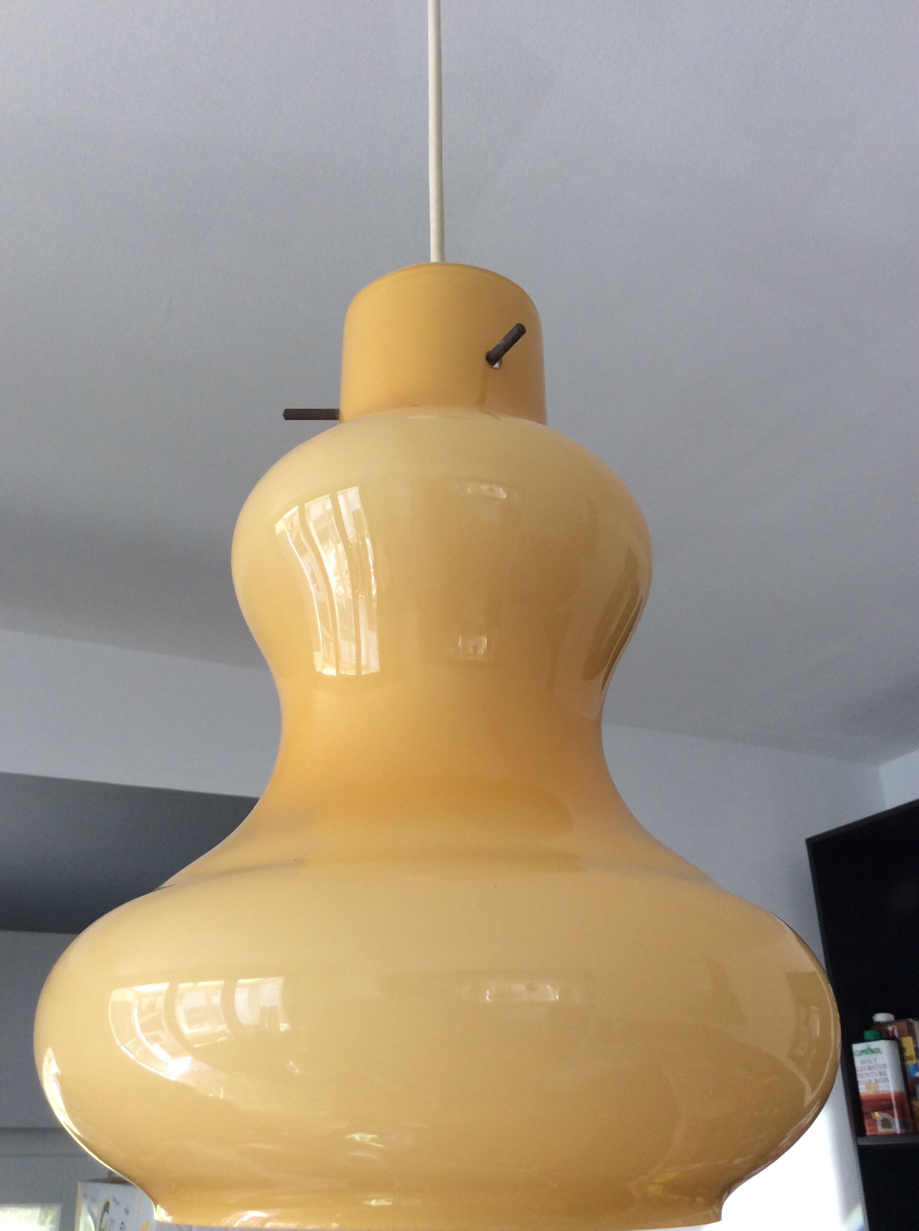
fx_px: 1136
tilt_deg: +26.1
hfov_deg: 44.1
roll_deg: +1.9
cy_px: 616
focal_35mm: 32
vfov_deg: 56.9
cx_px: 460
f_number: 2.4
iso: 40
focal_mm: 3.3
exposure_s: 1/50
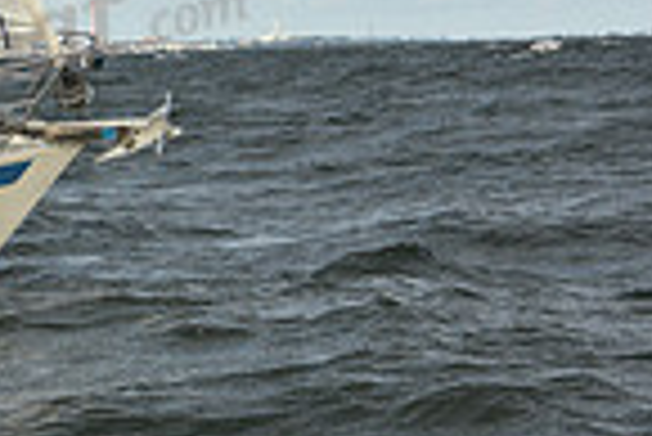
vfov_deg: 4.9
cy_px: -101
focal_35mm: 280
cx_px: -616
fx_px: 5076
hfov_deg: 7.1
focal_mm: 70
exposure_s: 1/800
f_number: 8
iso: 250
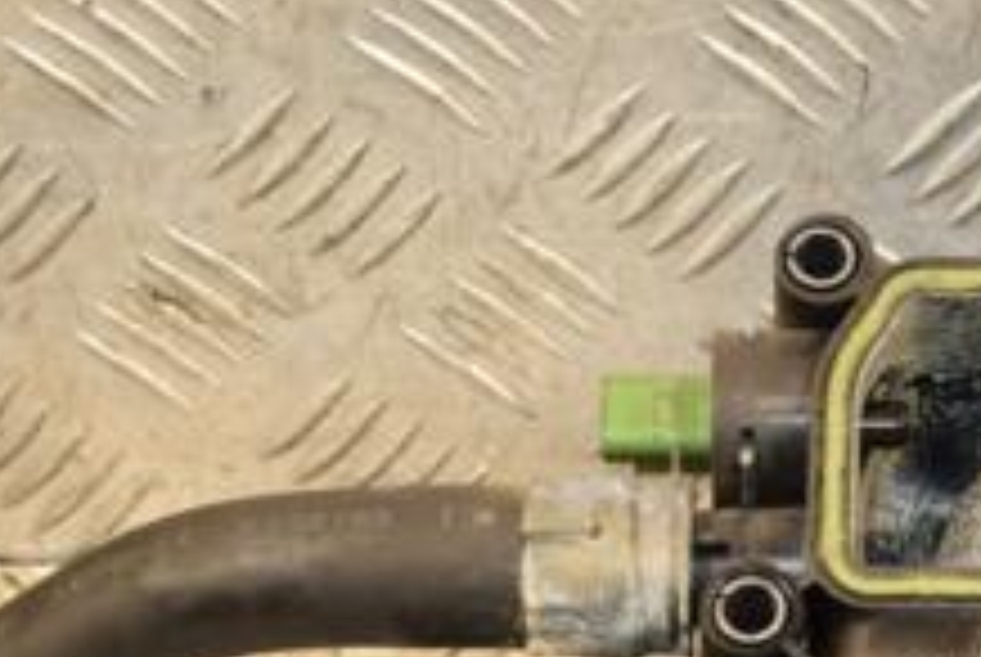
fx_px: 5058
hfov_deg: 10.9
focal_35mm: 185
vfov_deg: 7.4
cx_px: 1102
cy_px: 504
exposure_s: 1/125
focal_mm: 45
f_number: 4.8
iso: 800
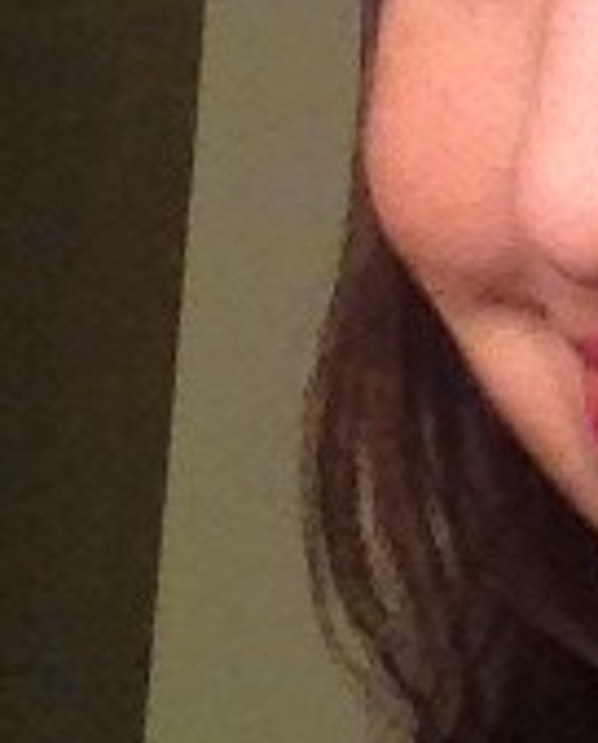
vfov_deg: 14.9
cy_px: 418
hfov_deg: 11.4
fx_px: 2844
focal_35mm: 129
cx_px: 937
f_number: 2.4
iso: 125
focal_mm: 1.85
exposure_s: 1/419
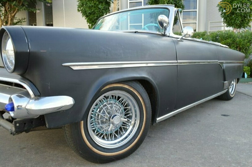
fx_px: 189
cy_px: 84
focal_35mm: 27
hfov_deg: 67.4
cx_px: 126
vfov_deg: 47.9
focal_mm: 18
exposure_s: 1/125
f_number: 5.6
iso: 280
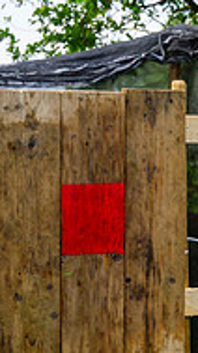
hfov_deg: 7.4
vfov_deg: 13.6
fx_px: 1469
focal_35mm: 157
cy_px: 298
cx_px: 417
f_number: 4.3
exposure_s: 1/320
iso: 200
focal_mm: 23
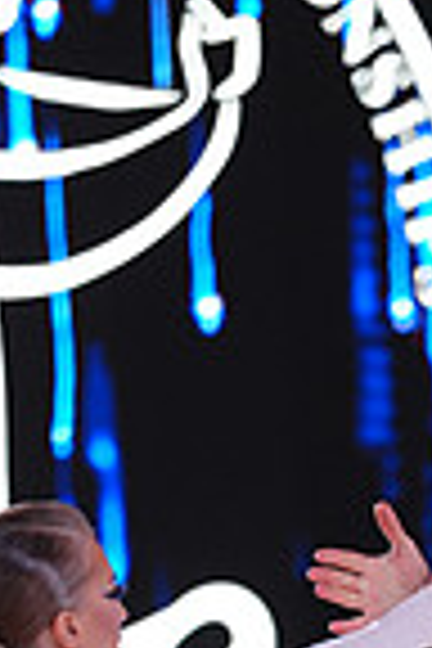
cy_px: 1238
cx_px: 605
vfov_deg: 3.1
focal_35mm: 671
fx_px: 12077
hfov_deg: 2.0
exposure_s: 1/500
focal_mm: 167
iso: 1250
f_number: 2.8
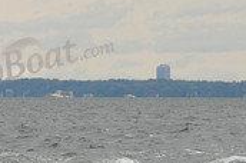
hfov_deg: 2.0
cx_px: -160
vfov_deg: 1.4
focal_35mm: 1013
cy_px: 14
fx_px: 6909
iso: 250
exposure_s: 1/500
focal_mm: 200
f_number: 6.3
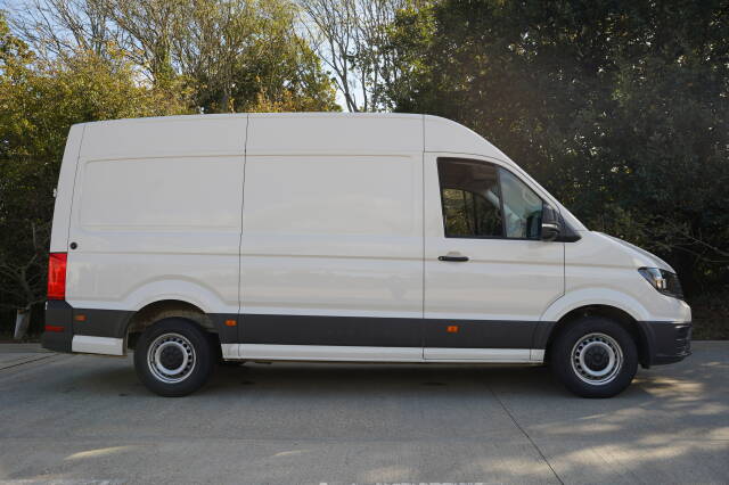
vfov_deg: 41.9
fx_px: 633
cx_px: 364
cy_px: 242
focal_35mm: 31
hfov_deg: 59.8
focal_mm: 31.3
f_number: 5.6
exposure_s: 1/125
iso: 100
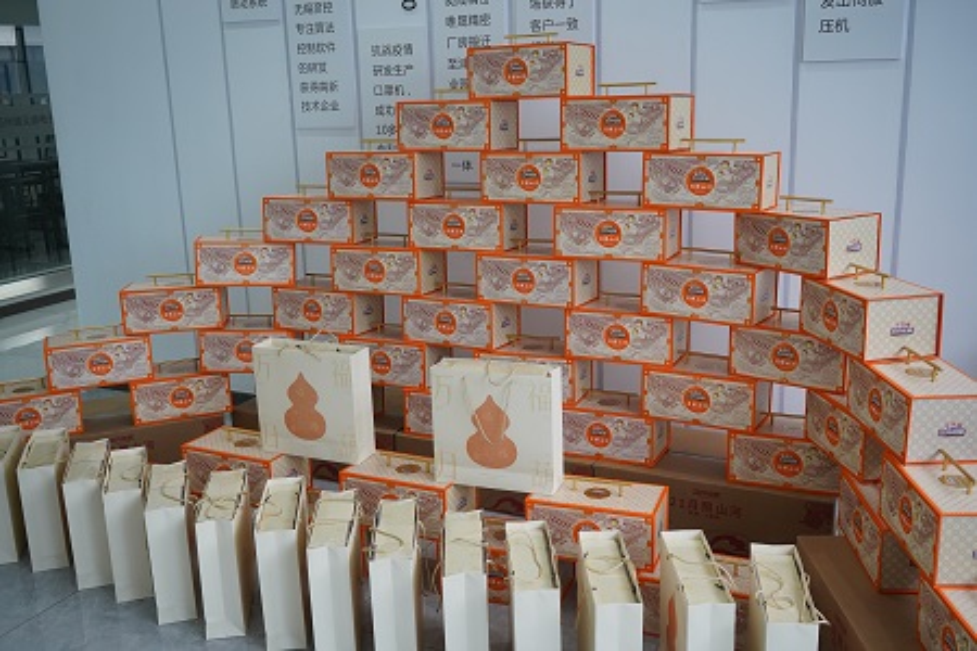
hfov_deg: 54.4
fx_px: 950
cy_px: 326
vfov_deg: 37.9
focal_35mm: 35
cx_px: 488
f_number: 5
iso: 1250
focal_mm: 35
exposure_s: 1/125
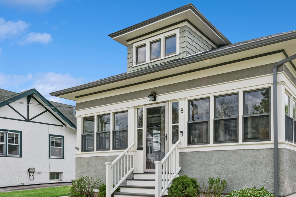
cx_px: 192
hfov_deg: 56.3
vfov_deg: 39.1
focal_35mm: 33
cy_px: 144
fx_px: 271
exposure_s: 1/350
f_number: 8
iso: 400
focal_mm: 20
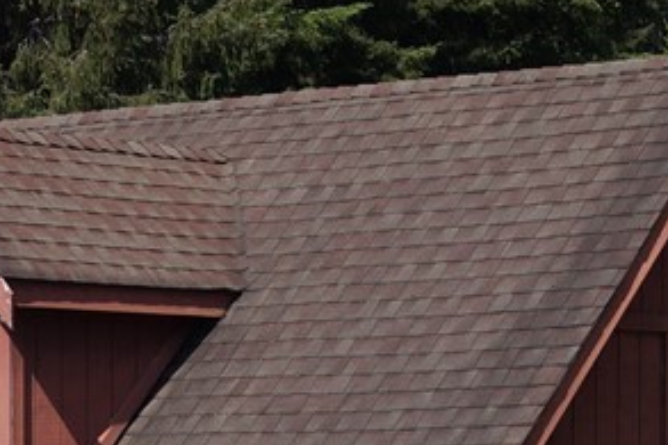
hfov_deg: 10.4
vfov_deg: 6.9
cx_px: -65
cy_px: 709
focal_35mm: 195
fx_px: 3613
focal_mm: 35
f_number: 8
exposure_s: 1/400
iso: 100
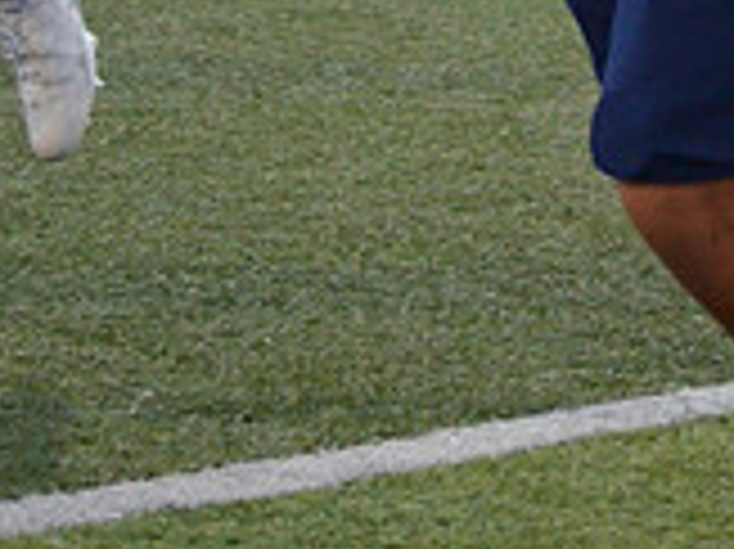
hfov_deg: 5.0
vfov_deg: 3.7
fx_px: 8454
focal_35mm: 399
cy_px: -742
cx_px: 441
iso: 1400
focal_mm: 78
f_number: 4.5
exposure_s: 1/500
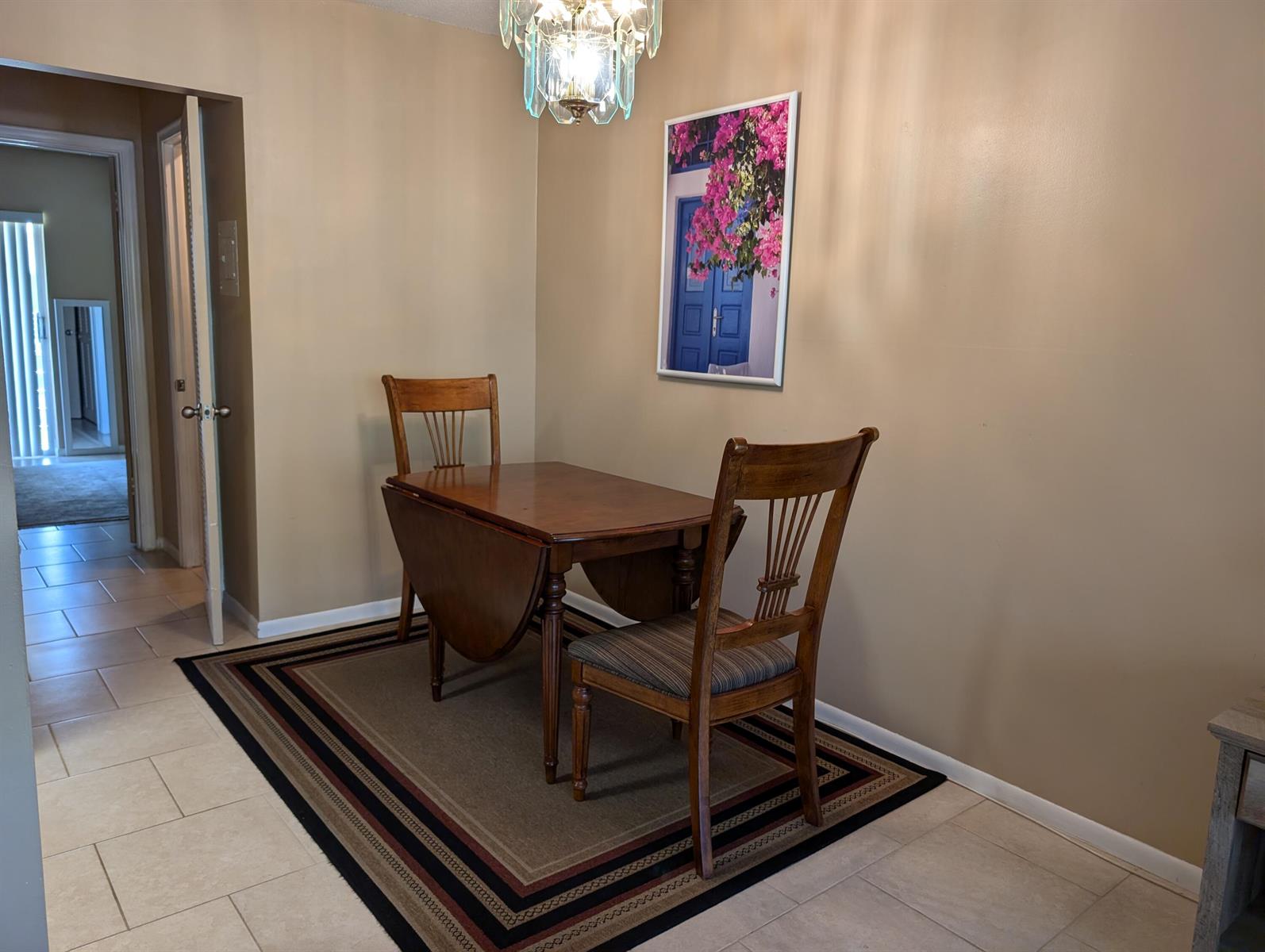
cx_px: 632
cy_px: 476
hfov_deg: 71.5
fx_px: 878
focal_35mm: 24
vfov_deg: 56.9
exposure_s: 1/24
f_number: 1.68
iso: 33
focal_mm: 6.9
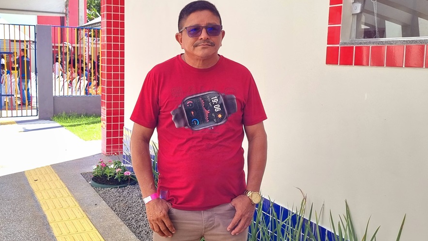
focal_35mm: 45
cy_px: 122
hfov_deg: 45.5
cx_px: 218
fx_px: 511
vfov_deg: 26.5
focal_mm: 28
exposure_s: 1/60
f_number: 4.5
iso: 400
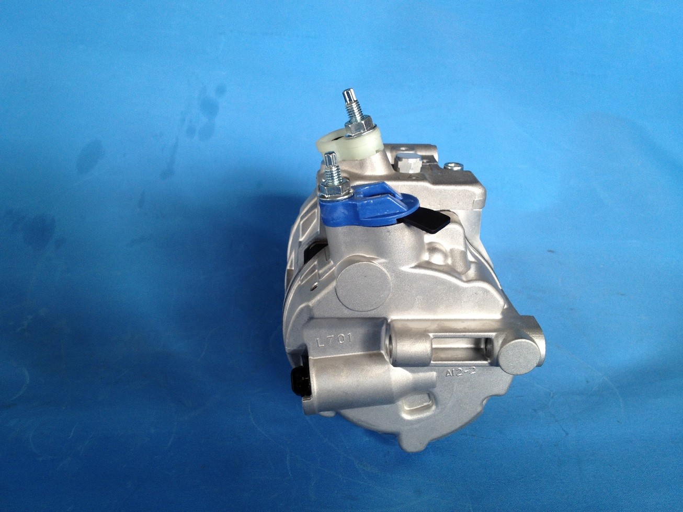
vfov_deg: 40.7
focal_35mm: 35
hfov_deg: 52.6
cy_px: 256
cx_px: 342
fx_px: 691
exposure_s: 1/30
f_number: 2.4
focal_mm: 4.28
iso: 64
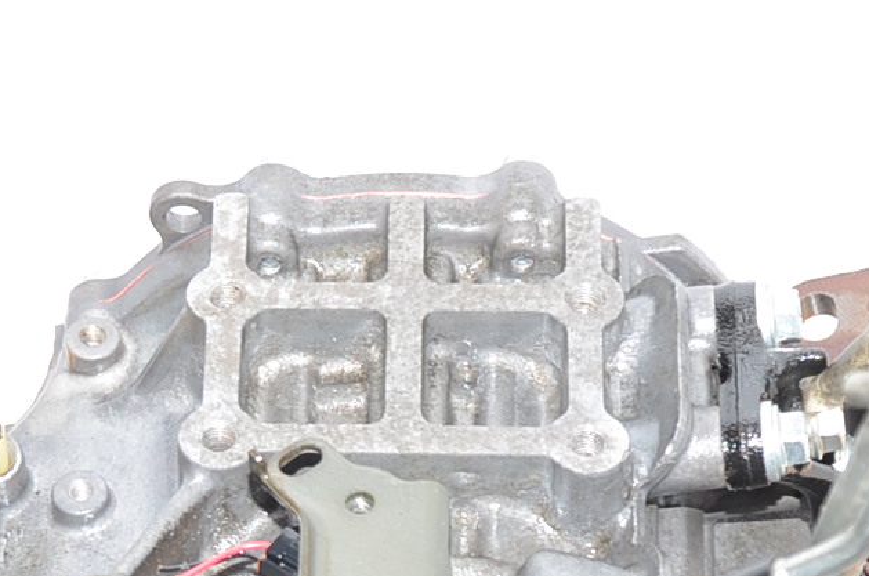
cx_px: 279
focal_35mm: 141
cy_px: 884
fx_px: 3398
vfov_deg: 9.4
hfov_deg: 14.5
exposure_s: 1/60
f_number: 4.5
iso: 100
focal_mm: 24
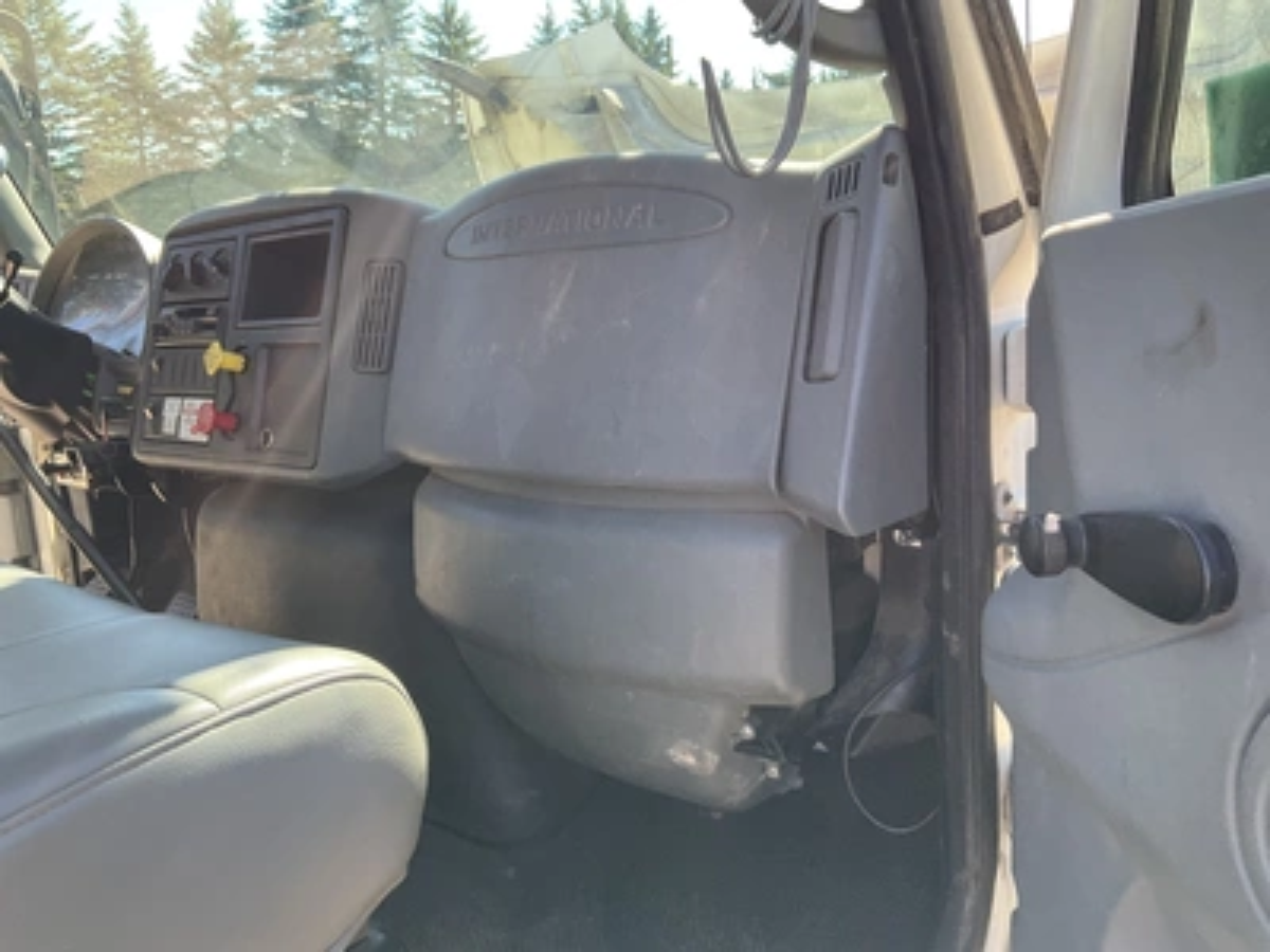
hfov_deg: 61.7
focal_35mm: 29
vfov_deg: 48.2
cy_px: 476
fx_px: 1064
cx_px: 635
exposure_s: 1/122
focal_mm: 3
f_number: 1.8
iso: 25
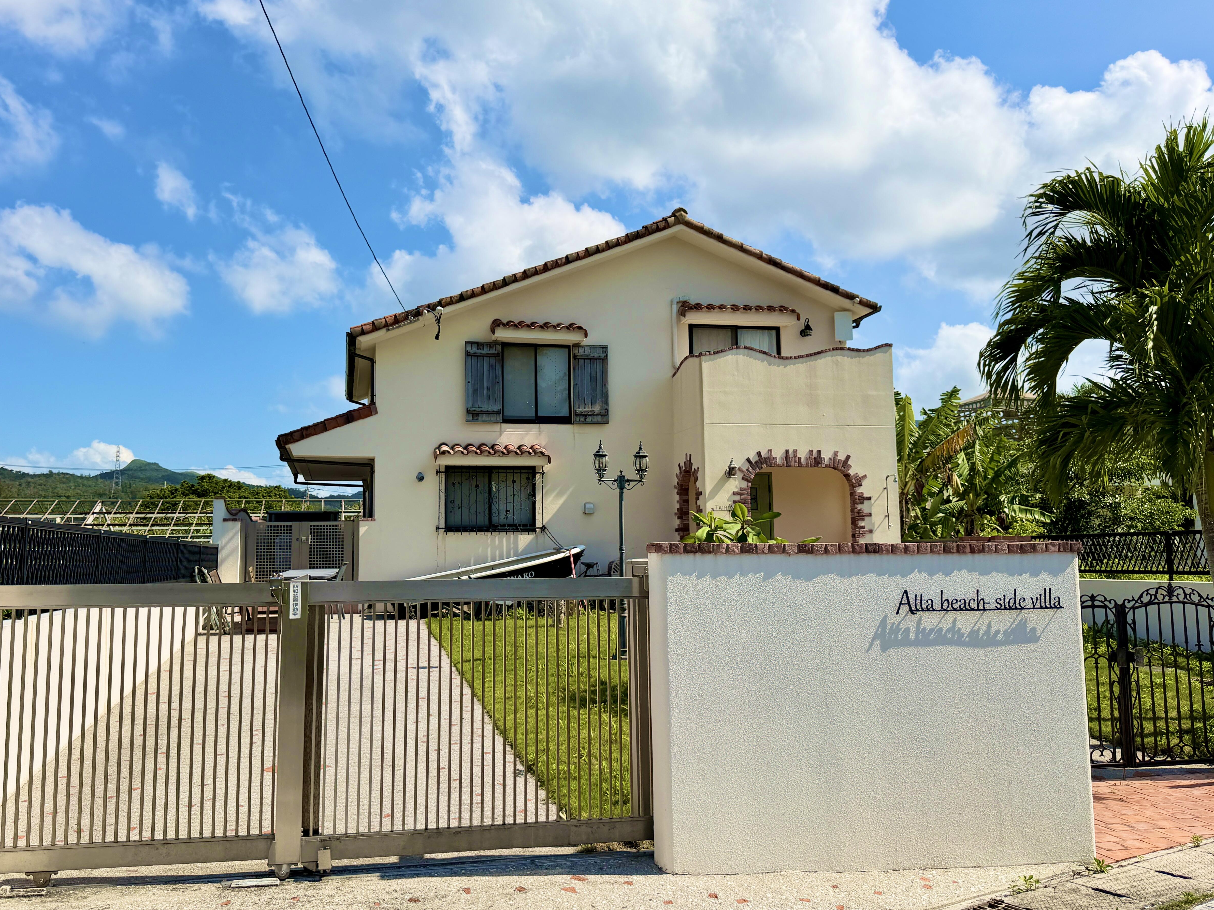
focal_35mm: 28
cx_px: 567
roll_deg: +1.5
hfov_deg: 63.4
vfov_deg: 49.7
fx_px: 982
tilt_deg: +6.4
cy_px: 432
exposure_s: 1/9091
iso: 80
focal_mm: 6.76
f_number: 1.78
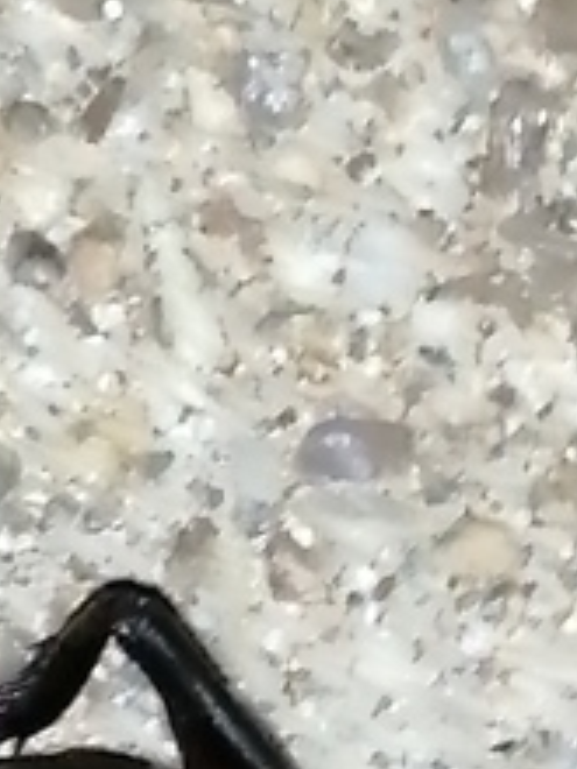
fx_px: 6667
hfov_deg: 5.0
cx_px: 283
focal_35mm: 300
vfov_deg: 6.6
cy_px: 874
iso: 320
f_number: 1.8
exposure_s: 1/33.3
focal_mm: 3.46
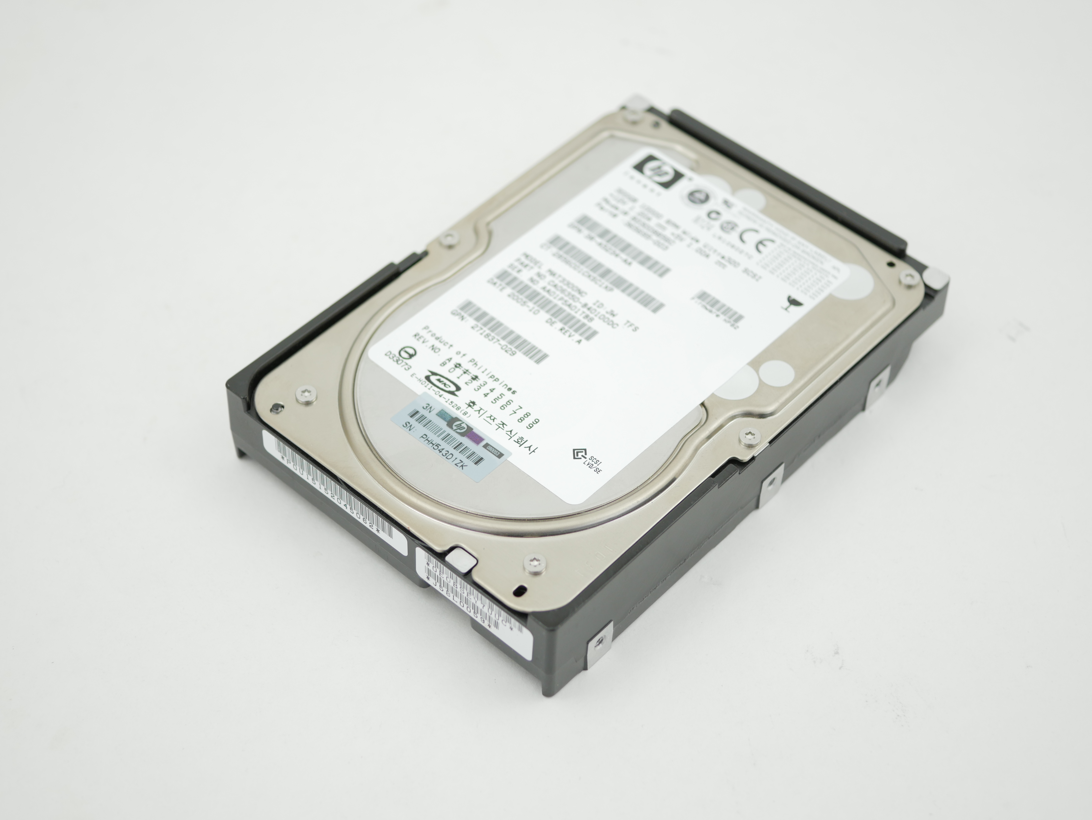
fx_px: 1894
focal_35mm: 60
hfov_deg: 32.2
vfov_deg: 24.4
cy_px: 410
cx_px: 546
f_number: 2.8
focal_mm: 30
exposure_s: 1/125
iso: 200
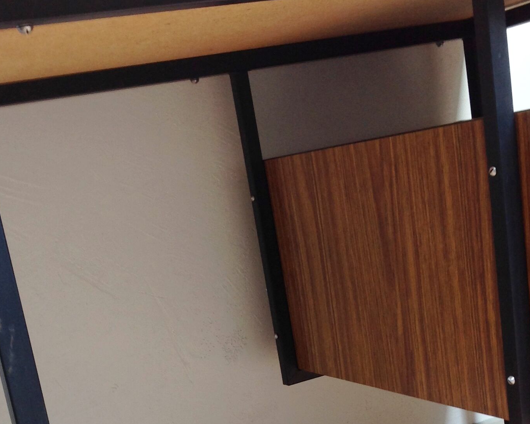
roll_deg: +11.6
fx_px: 1020
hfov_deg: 29.1
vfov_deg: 22.5
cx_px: 236
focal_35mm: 65
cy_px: 436
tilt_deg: -15.6
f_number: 2.4
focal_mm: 4.28
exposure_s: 1/20
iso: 50
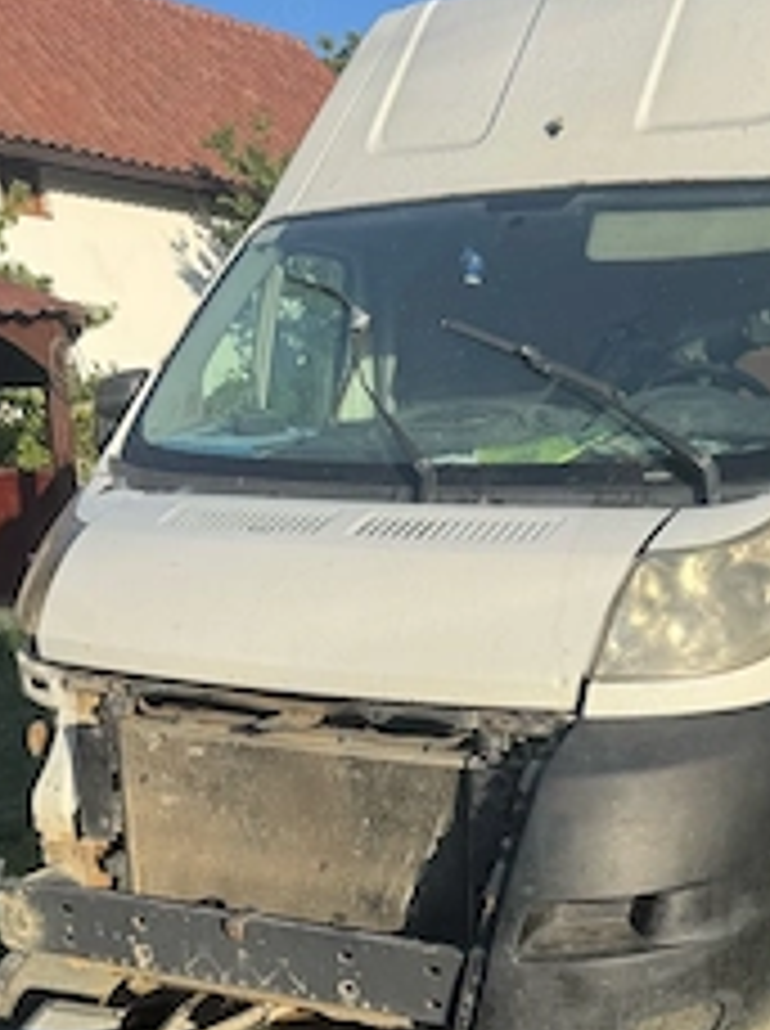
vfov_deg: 42.5
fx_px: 1249
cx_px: 612
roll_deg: +0.2
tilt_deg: -16.8
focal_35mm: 42
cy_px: 850
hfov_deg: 33.3
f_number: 1.78
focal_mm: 6.76
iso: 80
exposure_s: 1/2959
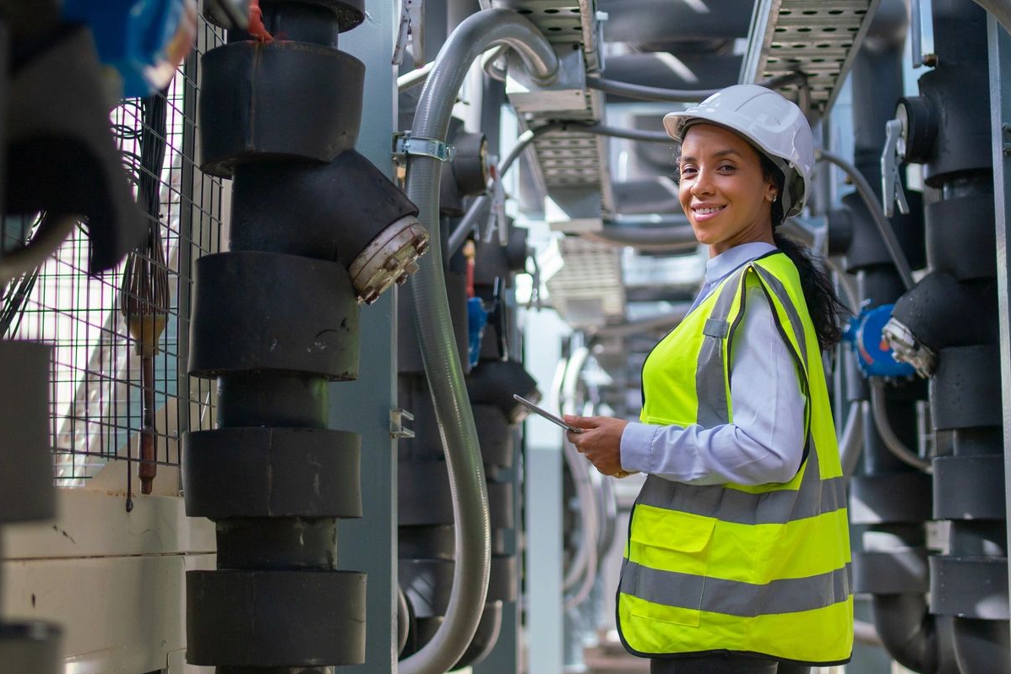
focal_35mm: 62
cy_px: 274
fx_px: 1741
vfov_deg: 21.9
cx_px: 555
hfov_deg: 32.4
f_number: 1.8
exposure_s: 1/125
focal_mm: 35
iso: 400
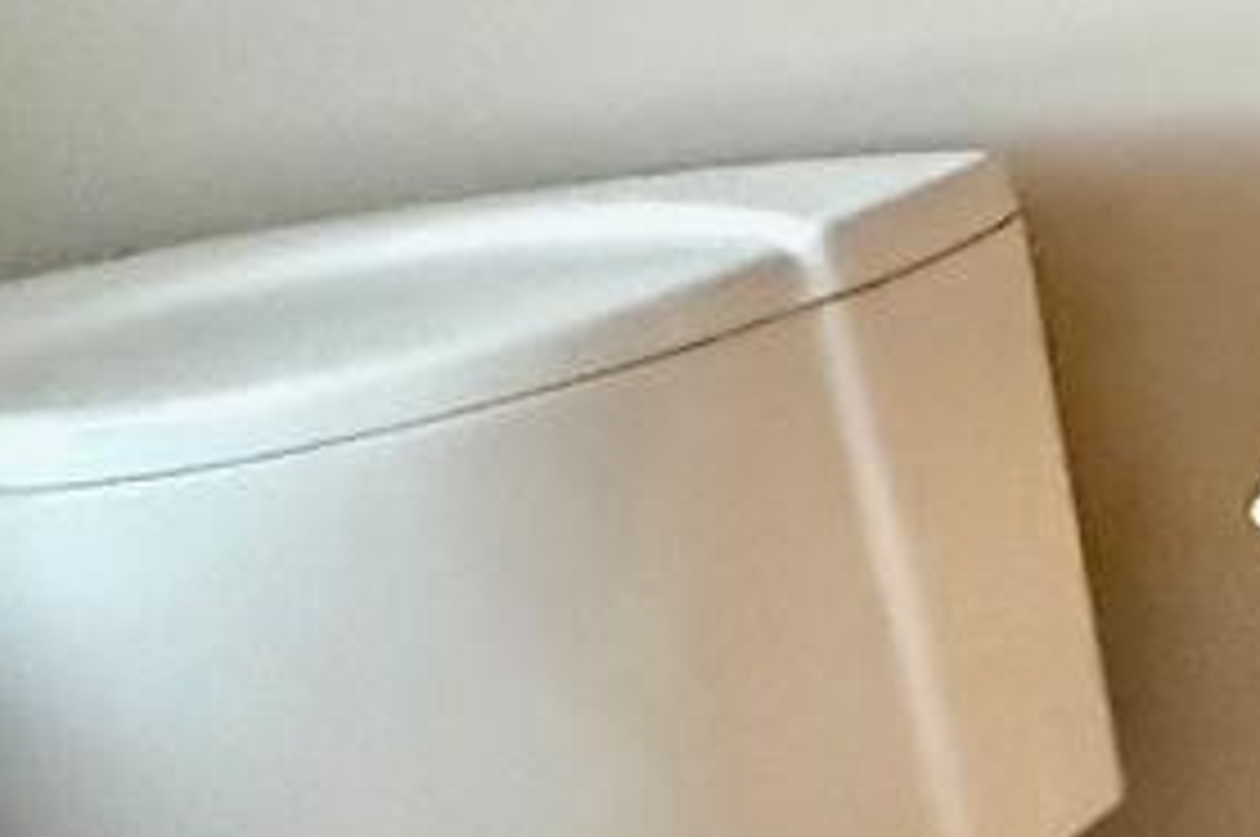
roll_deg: +2.4
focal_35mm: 75
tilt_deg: -11.5
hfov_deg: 14.2
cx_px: 3200
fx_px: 2622
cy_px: -418
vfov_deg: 16.5
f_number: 2.2
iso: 1000
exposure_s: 1/60
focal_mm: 2.22
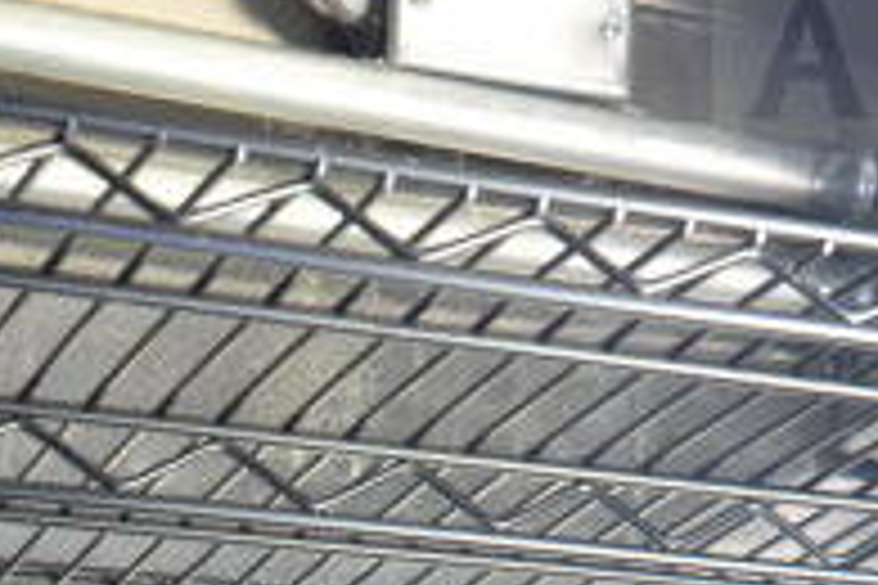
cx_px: 1216
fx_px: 2975
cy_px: -196
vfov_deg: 10.9
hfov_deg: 15.7
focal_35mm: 122
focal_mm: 26
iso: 2000
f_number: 4
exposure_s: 1/40
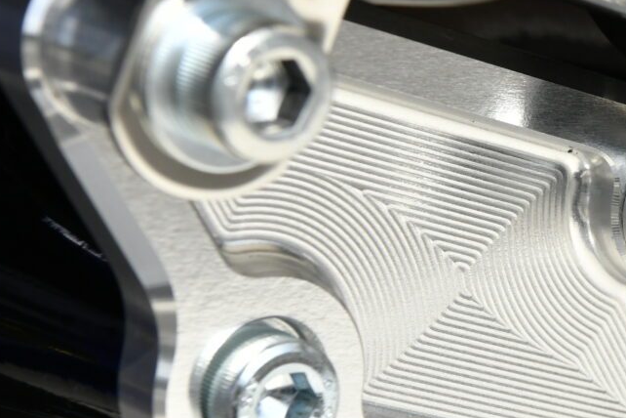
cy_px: 157
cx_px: 929
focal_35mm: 218
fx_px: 3790
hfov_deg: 9.2
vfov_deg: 6.3
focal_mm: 70
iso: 500
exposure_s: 1/1250
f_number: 10
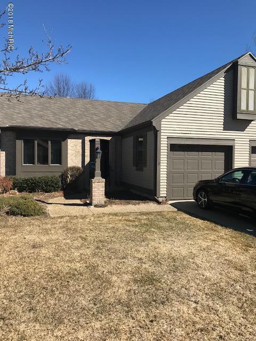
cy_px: 170
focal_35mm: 28
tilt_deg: -1.9
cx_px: 128
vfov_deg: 63.4
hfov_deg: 49.7
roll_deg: -0.3
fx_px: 276
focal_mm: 3.99
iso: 20
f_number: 1.8
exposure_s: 1/2128
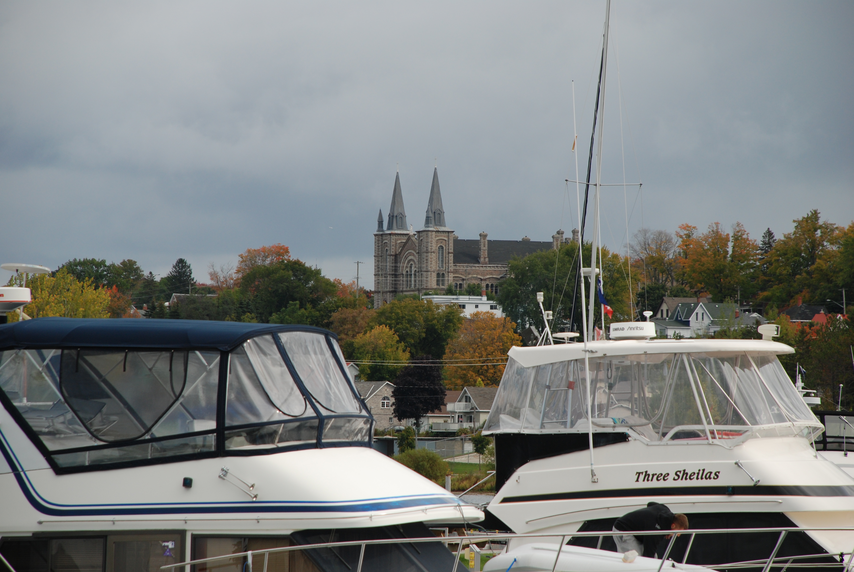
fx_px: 4809
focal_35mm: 202
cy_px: 286
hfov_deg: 10.1
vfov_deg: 6.8
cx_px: 427
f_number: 7.1
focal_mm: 135
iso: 200
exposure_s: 1/400
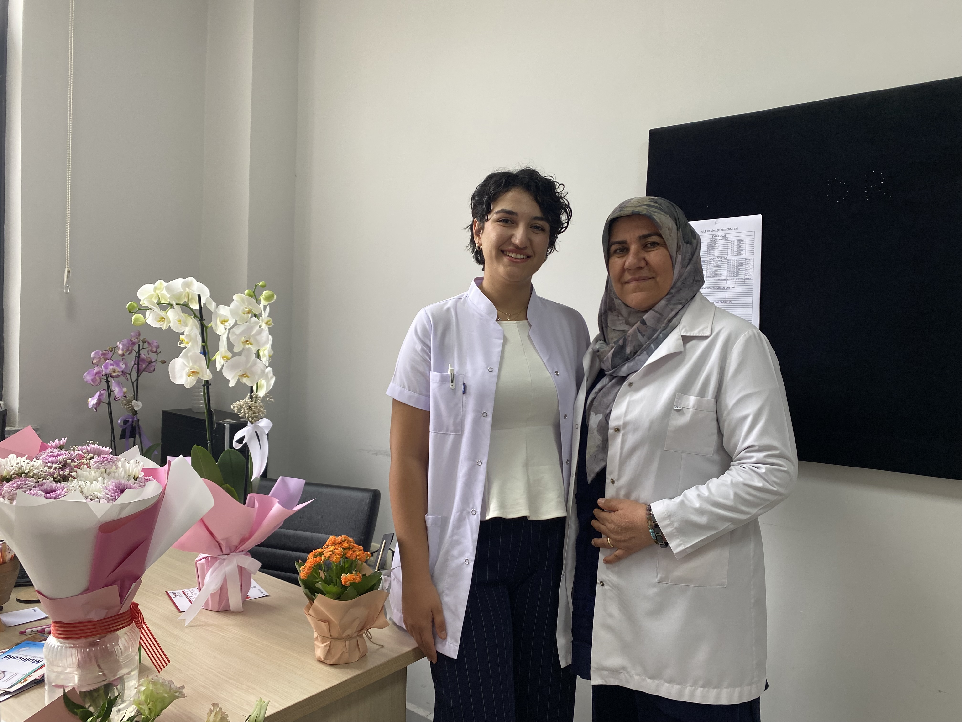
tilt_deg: -1.1
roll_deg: -2.7
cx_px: 481
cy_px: 361
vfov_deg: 53.1
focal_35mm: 26
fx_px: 723
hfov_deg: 67.3
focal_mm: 4.25
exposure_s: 1/100
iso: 50
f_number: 1.8
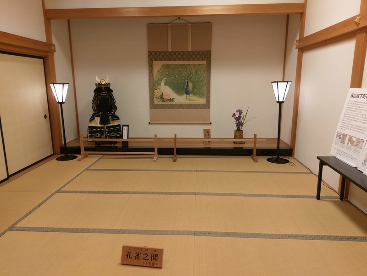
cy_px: 138
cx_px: 184
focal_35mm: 26
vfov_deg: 53.1
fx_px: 276
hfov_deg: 67.3
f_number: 1.8
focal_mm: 4.58
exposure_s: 1/30
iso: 125
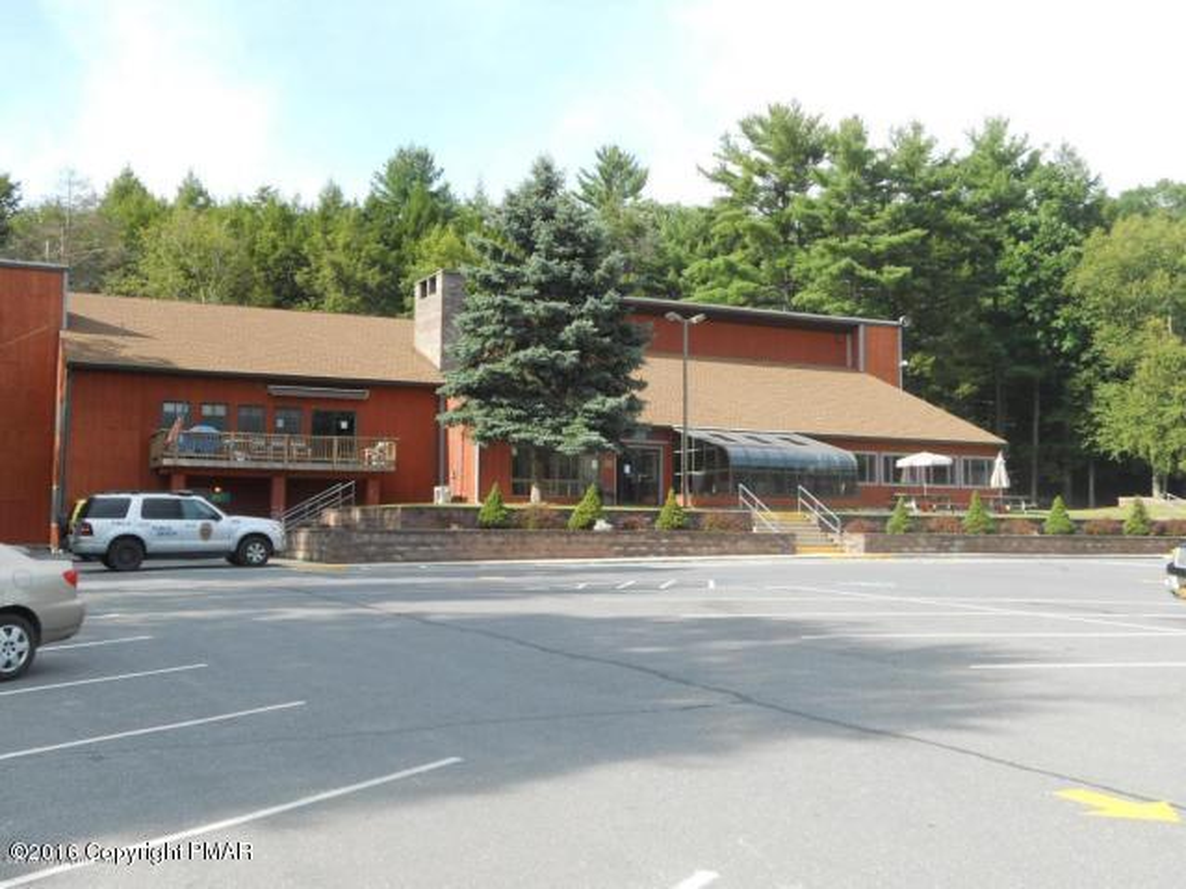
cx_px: 593
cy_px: 444
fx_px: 1302
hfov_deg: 49.0
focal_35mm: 38
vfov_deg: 37.7
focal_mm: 6.9
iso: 80
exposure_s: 1/320
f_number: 3.9
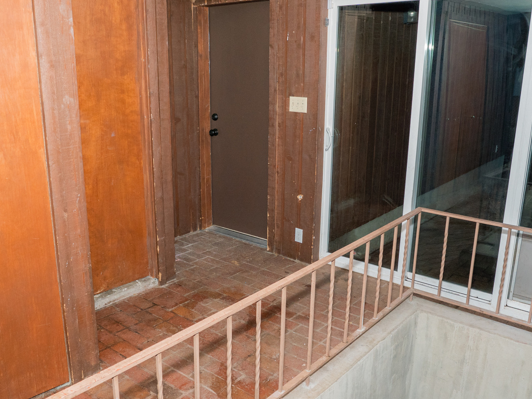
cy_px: 204
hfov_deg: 56.5
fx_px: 492
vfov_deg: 44.1
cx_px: 220
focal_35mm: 32
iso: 800
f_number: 4.5
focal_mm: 17
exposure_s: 1/250
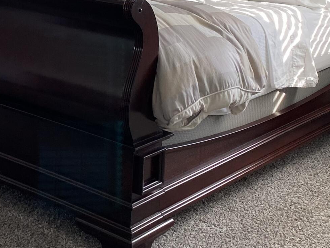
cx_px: 70
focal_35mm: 79
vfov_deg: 18.2
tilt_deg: -9.3
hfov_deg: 24.3
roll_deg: -1.3
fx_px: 753
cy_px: 4
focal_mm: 4.25
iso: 80
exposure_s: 1/121
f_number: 1.8
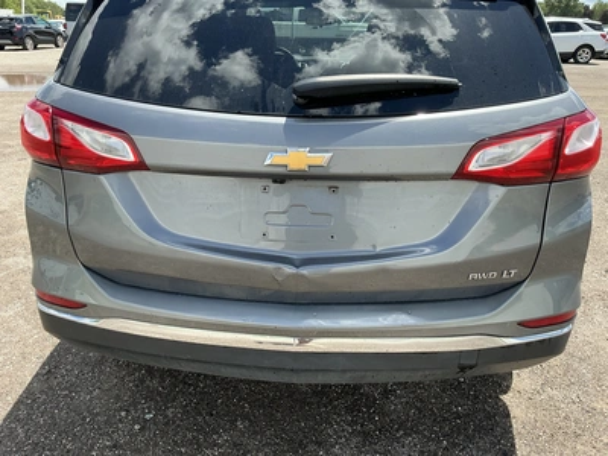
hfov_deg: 63.4
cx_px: 304
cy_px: 228
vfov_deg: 49.7
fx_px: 492
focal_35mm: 28
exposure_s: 1/599
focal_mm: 3
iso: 25
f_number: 1.8
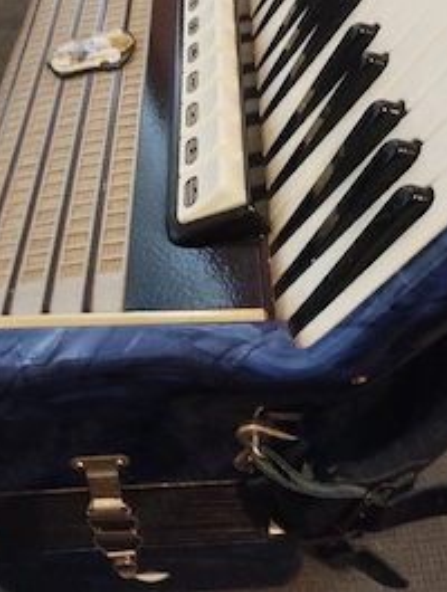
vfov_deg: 43.3
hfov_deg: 34.5
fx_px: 720
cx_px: 246
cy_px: 150
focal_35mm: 42
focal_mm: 4.27
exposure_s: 1/14
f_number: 1.8
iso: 1997
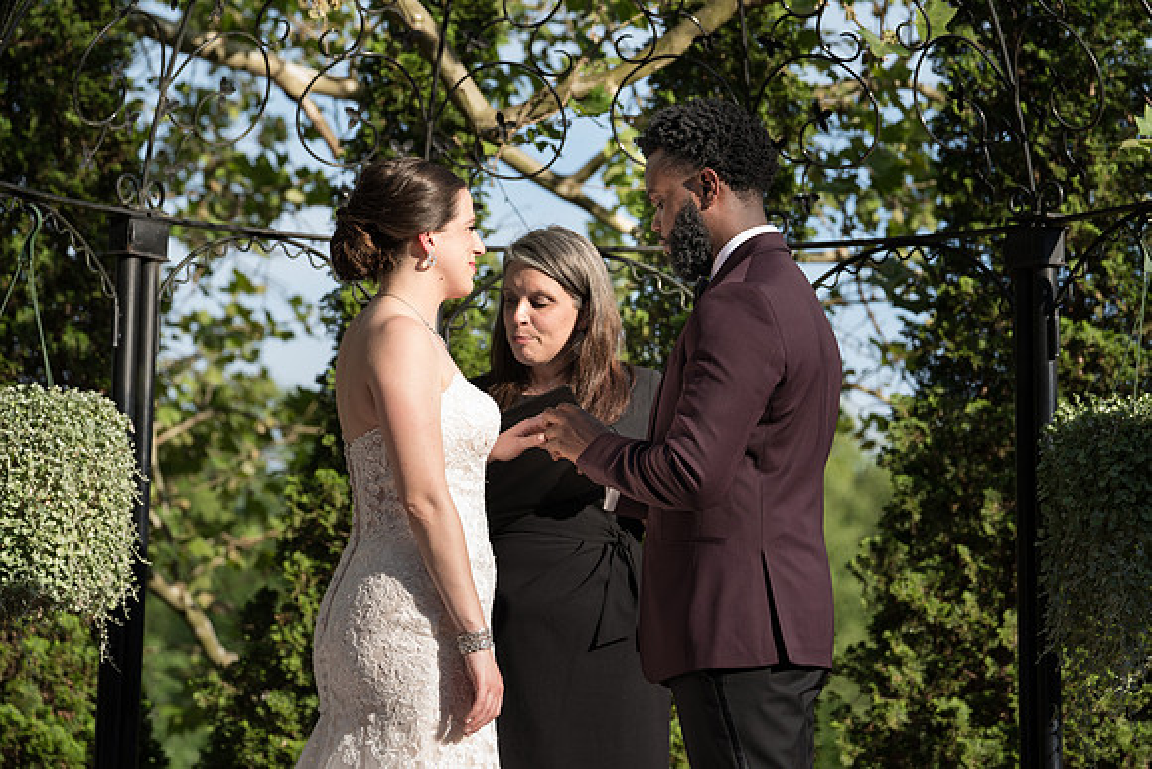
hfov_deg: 12.7
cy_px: 404
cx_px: 605
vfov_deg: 8.5
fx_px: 5164
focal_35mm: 161
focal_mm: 144
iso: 50
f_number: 5.6
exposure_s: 1/200
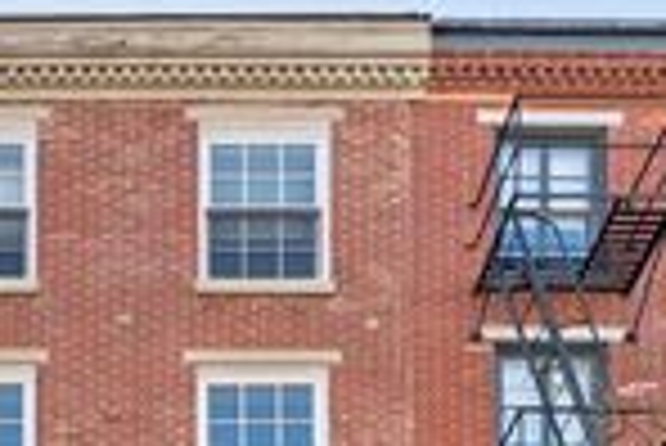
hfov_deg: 35.7
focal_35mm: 54
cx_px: 135
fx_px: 1000
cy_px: 701
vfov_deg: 20.7
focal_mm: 10.5
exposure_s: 1/105
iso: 250
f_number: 8
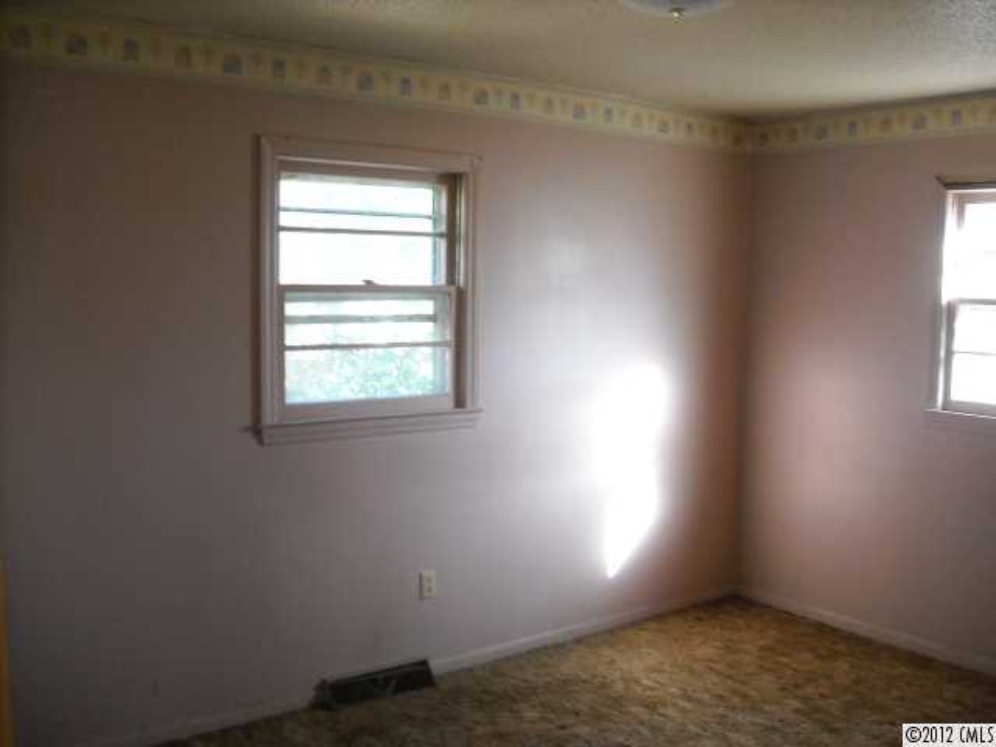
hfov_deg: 52.6
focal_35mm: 35
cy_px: 374
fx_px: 1007
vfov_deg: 40.7
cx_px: 498
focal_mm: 5.7
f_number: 2.8
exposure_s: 1/57
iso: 400
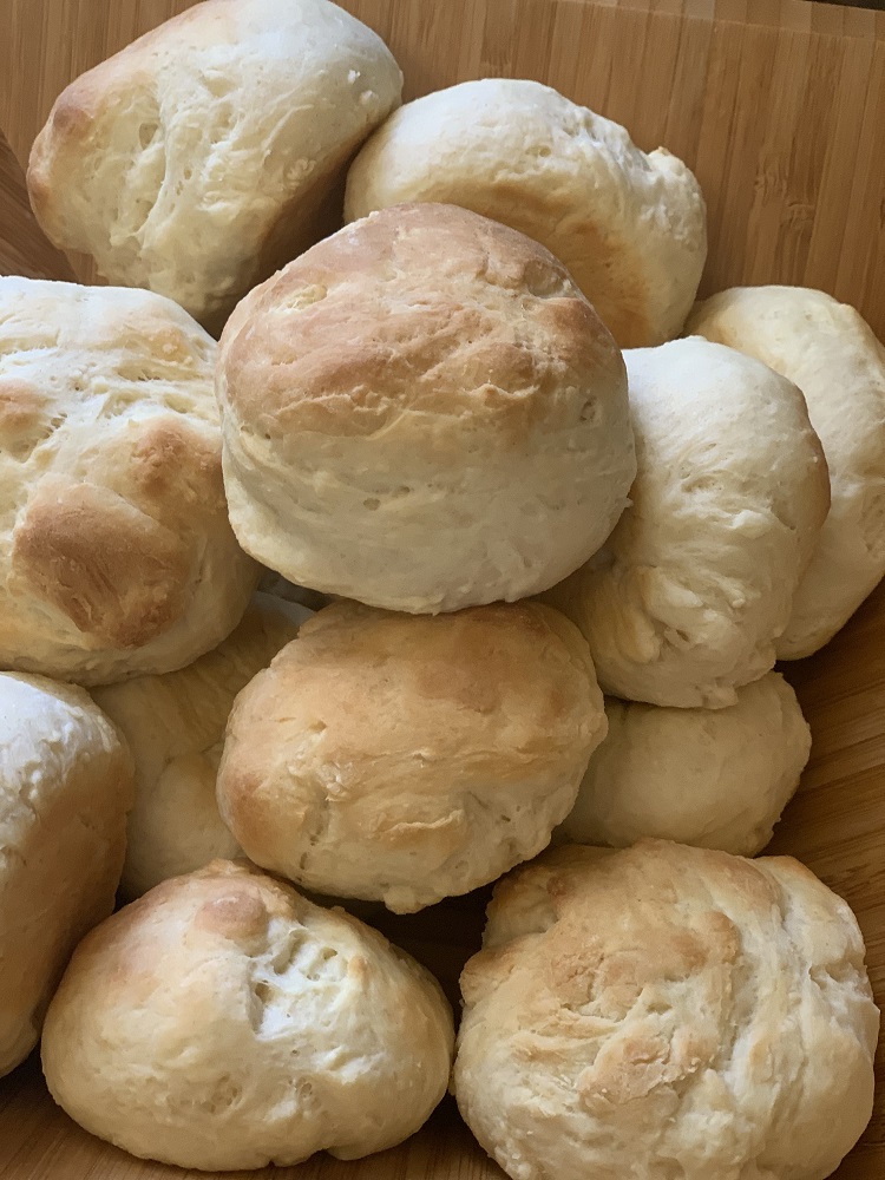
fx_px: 1773
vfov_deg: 36.8
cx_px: 442
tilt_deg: -55.3
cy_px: 590
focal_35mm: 52
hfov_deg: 28.0
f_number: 2.4
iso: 160
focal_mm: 6
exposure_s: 1/60
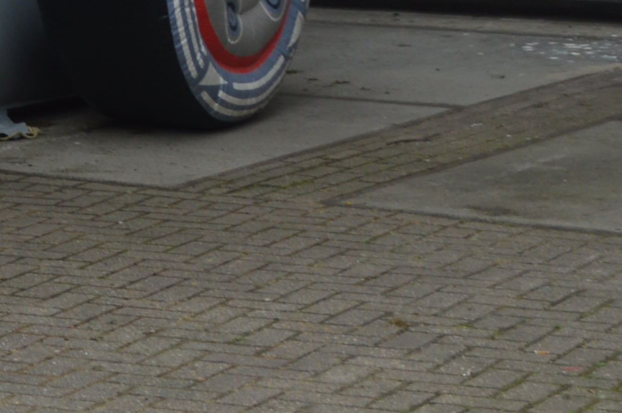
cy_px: -455
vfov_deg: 6.9
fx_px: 3298
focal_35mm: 191
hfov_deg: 9.9
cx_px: -678
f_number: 5.6
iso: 160
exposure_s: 1/125
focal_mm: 26
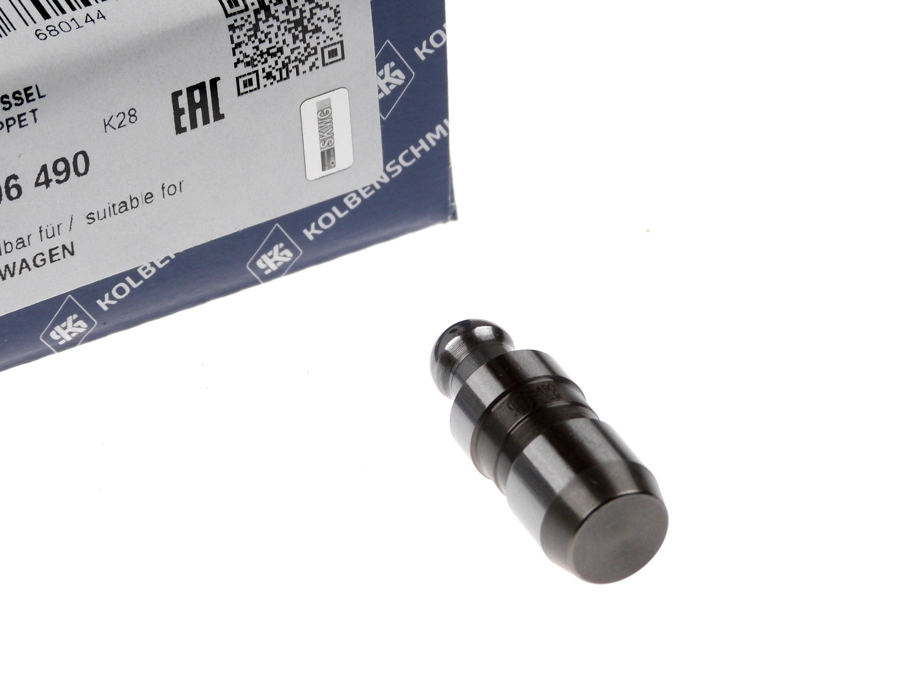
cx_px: 415
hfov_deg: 12.9
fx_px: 3987
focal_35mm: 153
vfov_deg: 9.7
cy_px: 331
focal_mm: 24.2
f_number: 4
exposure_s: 1/100
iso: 100
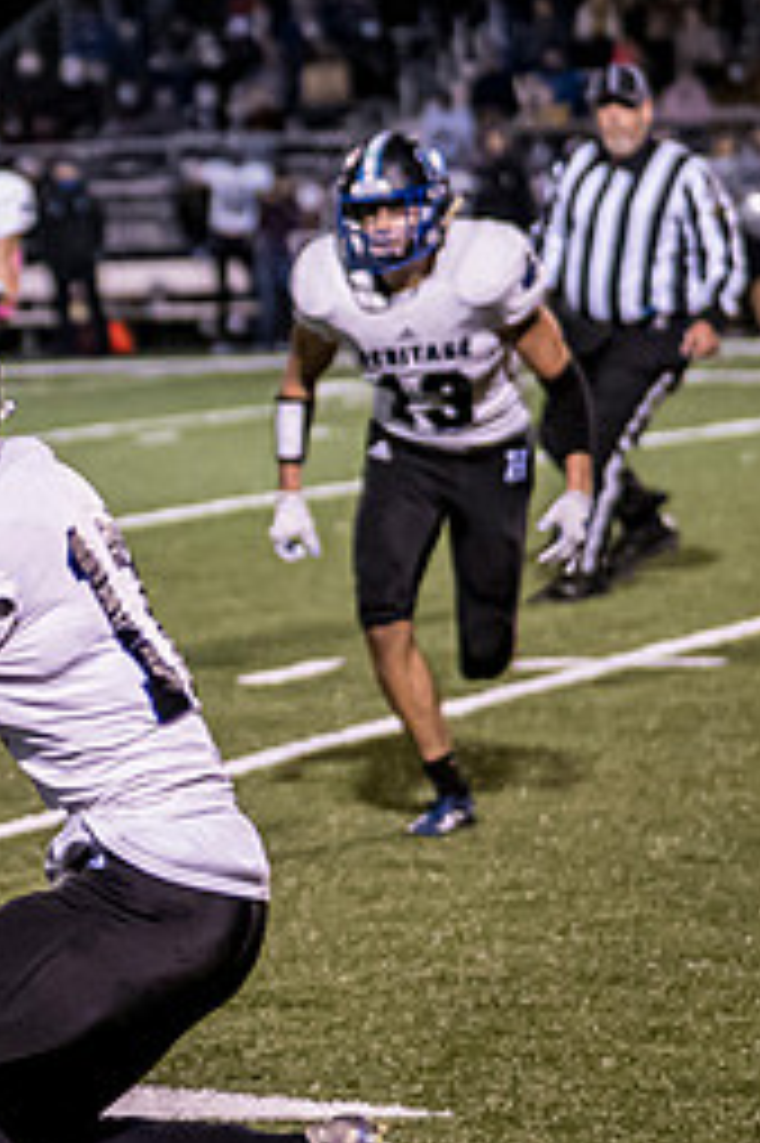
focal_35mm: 214
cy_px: 533
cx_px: -436
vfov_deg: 9.6
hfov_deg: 6.3
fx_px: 6785
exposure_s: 1/1000
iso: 2500
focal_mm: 45
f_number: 1.2
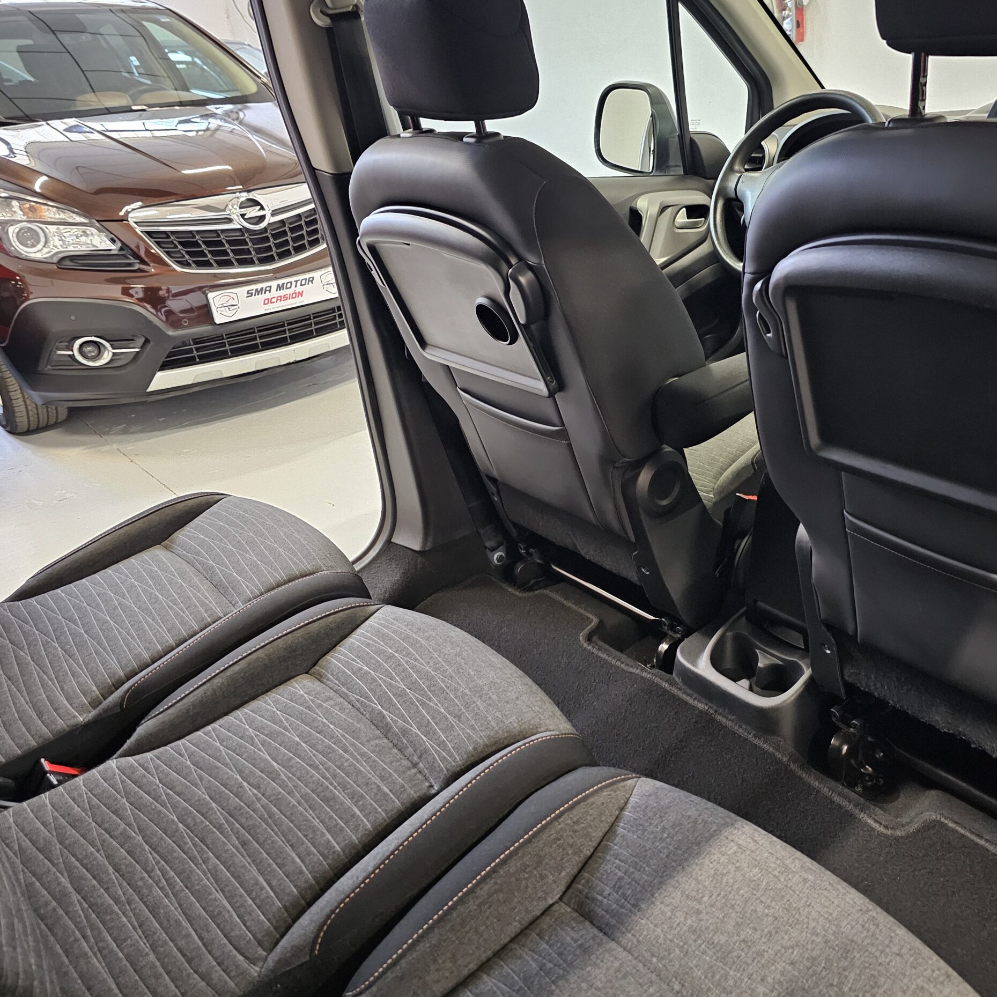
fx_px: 912
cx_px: 669
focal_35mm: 28
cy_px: 503
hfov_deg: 56.0
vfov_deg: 57.3
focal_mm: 6.3
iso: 1600
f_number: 1.7
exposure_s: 1/15
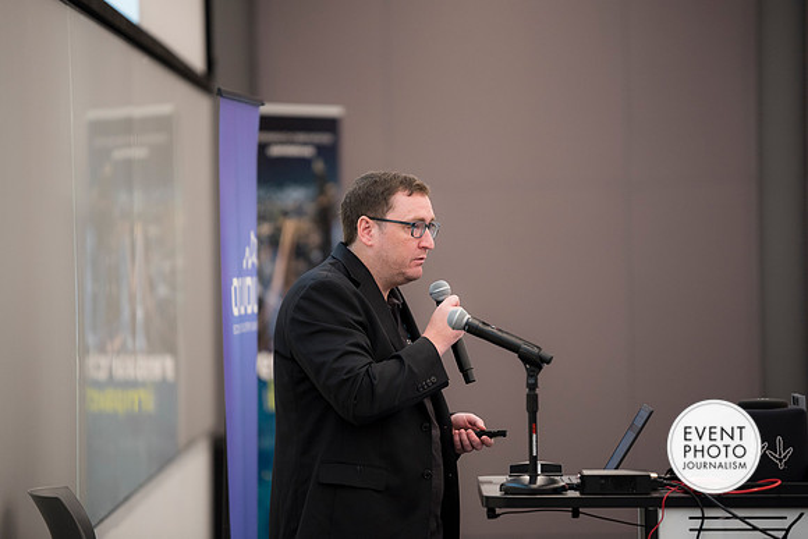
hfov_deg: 10.3
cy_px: 270
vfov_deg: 6.9
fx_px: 4490
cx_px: 404
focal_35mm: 200
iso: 1000
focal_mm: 200
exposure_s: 1/160
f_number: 2.8
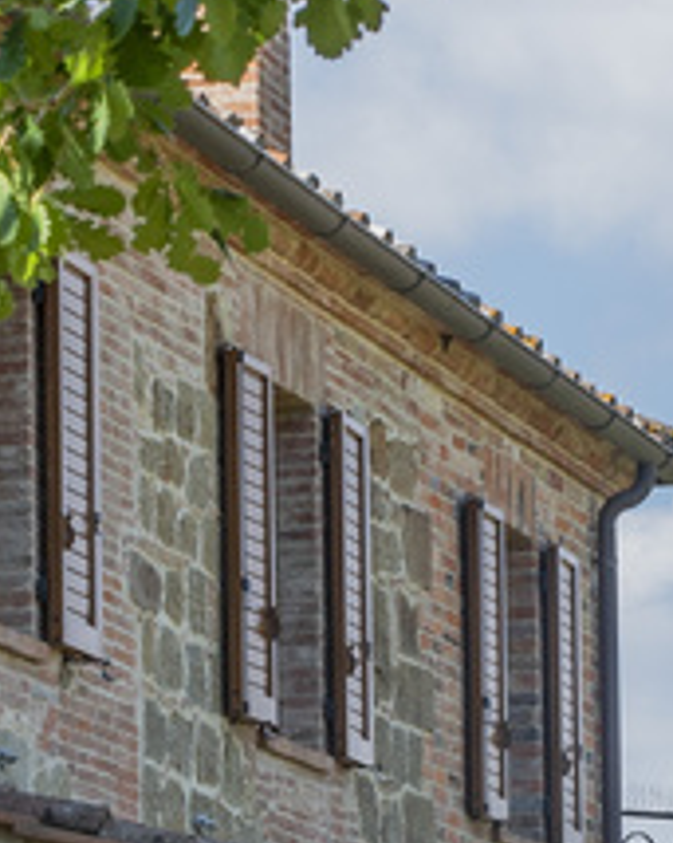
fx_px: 6553
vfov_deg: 7.3
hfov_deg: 5.9
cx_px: 327
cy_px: 1046
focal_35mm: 263
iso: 180
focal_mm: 50
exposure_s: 1/100
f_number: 11
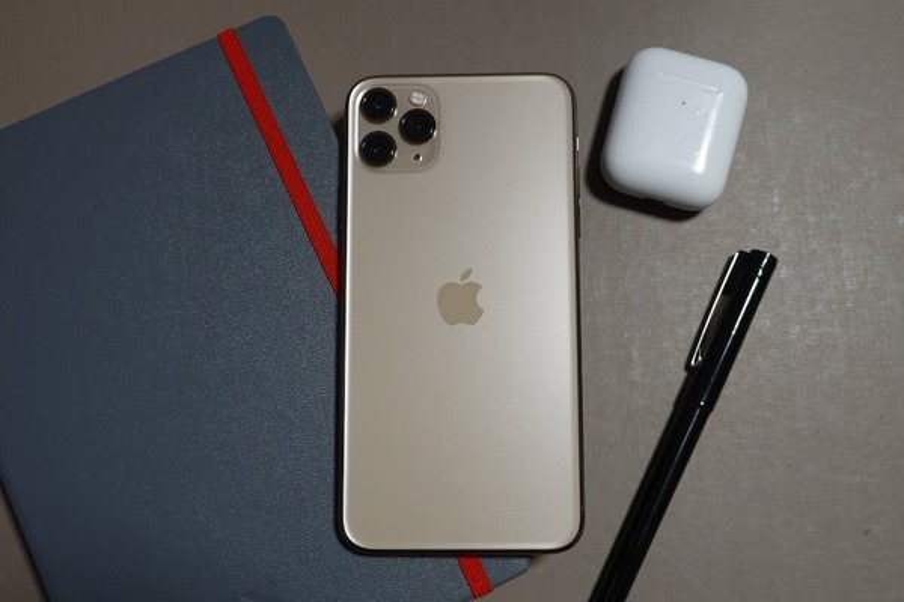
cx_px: 452
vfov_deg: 32.6
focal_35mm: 41
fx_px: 1029
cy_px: 301
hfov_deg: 47.4
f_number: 4
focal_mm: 15.28
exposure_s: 1/50
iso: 500
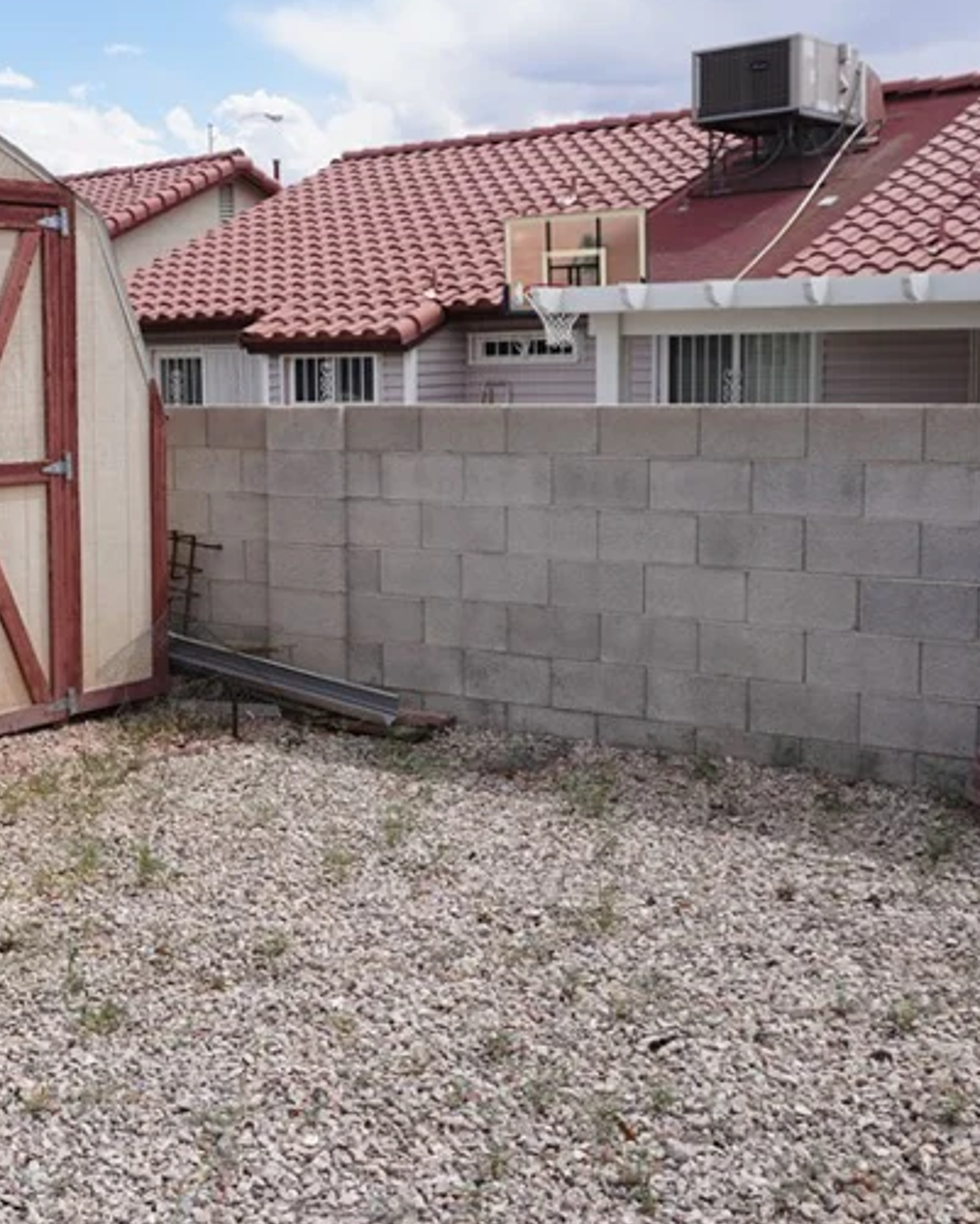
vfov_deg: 40.3
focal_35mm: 46
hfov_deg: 32.1
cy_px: 563
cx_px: 244
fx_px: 1667
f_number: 5
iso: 100
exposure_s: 1/500
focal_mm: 16
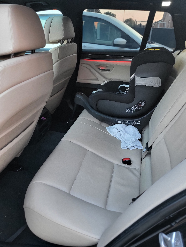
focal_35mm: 26
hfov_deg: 53.1
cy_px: 124
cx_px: 93
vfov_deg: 67.3
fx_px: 186
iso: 250
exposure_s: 1/50
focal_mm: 5.4
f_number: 1.8
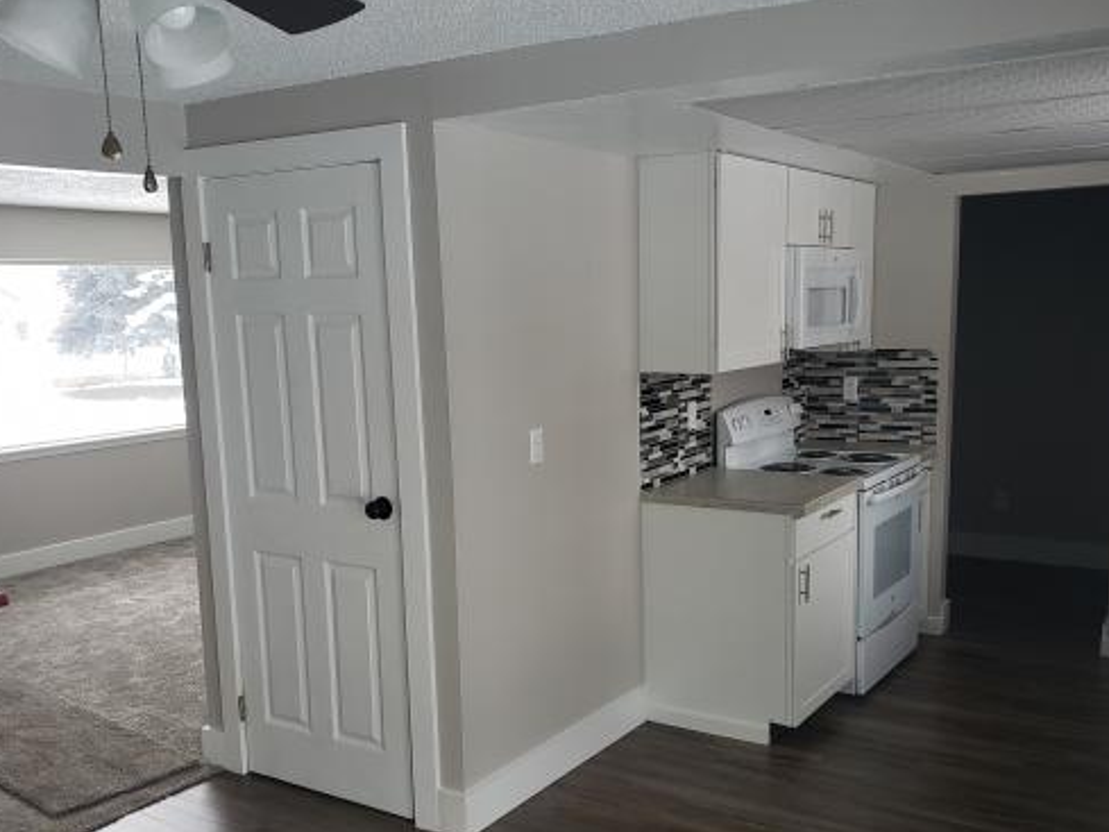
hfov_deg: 53.9
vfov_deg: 41.6
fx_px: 1090
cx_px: 565
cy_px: 496
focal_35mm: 34
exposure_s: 1/60
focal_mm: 4.3
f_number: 2.4
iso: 160
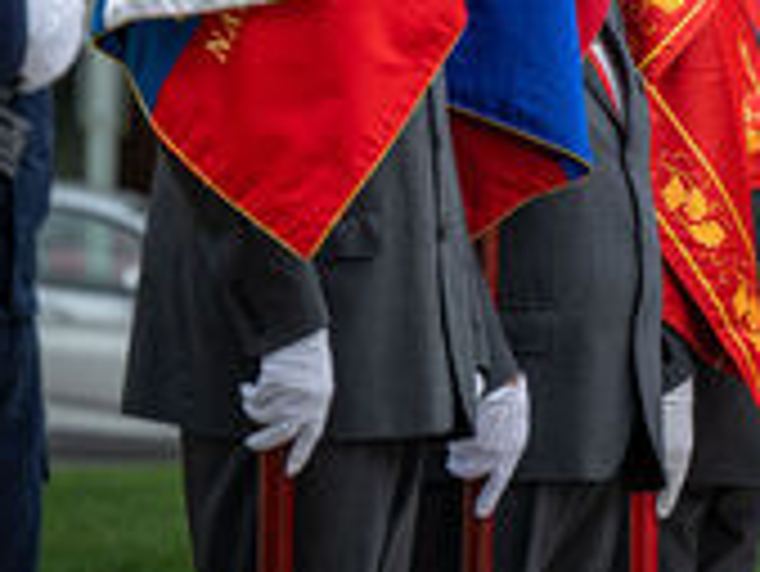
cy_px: -90
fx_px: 6174
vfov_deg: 5.3
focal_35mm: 281
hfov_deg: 7.0
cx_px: 989
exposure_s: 1/400
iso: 64
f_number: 3.2
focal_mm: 110
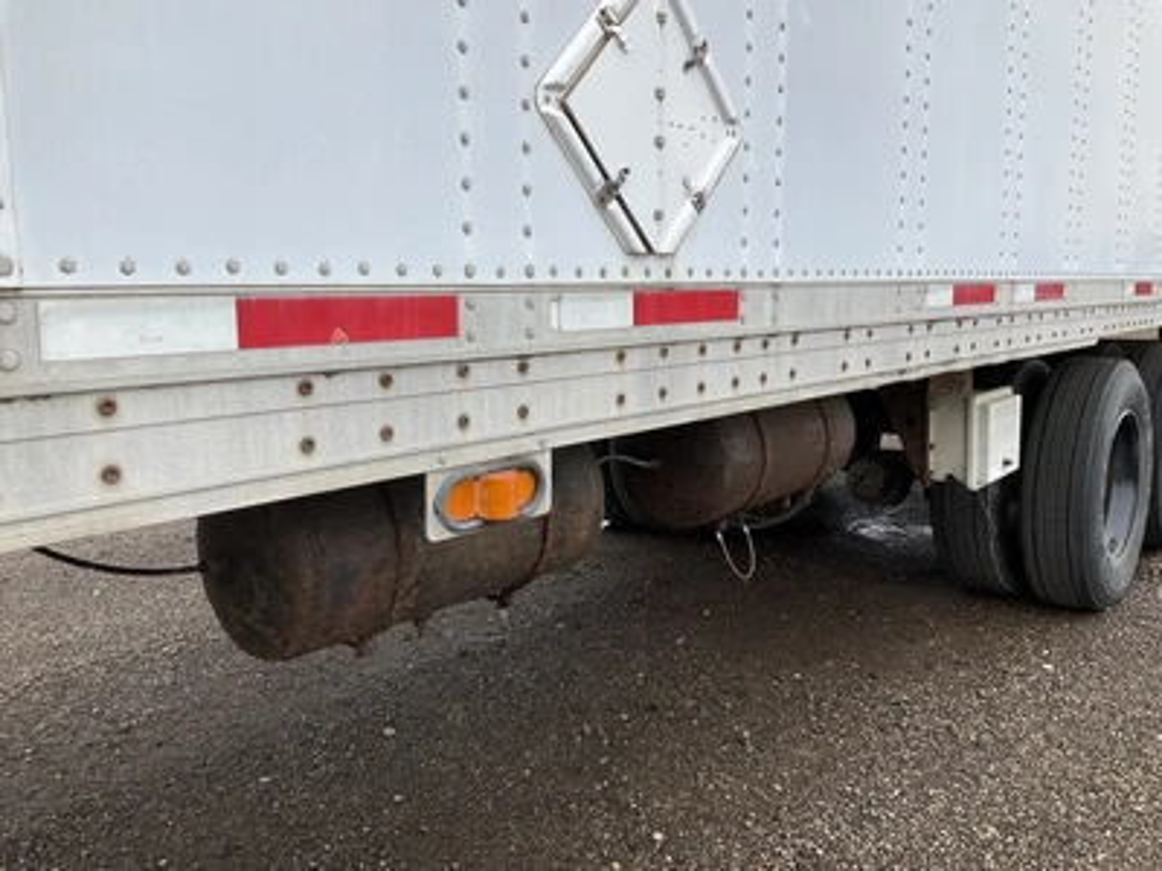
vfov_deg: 48.2
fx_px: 973
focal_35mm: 29
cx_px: 581
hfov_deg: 61.7
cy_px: 436
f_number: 1.8
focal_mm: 3
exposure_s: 1/869
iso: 25
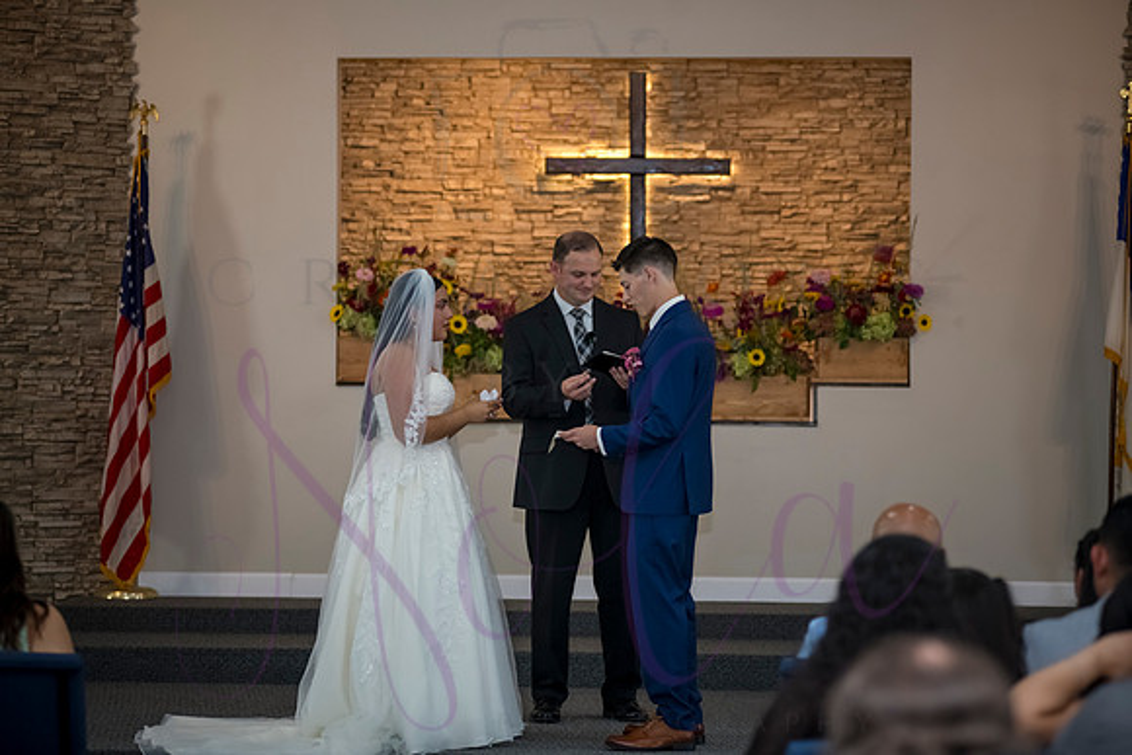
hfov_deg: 18.0
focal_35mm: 114
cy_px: 378
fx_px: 3578
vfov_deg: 12.1
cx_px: 566
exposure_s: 1/250
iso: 1250
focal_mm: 112
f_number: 3.2
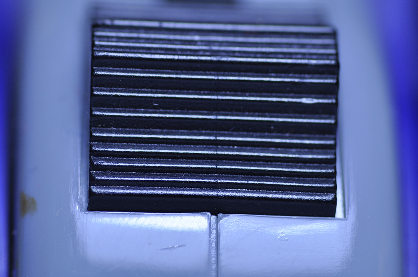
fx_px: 1826
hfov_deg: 13.1
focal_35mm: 158
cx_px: 209
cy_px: 138
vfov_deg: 8.7
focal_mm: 105
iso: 200
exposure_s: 1/60
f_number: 5
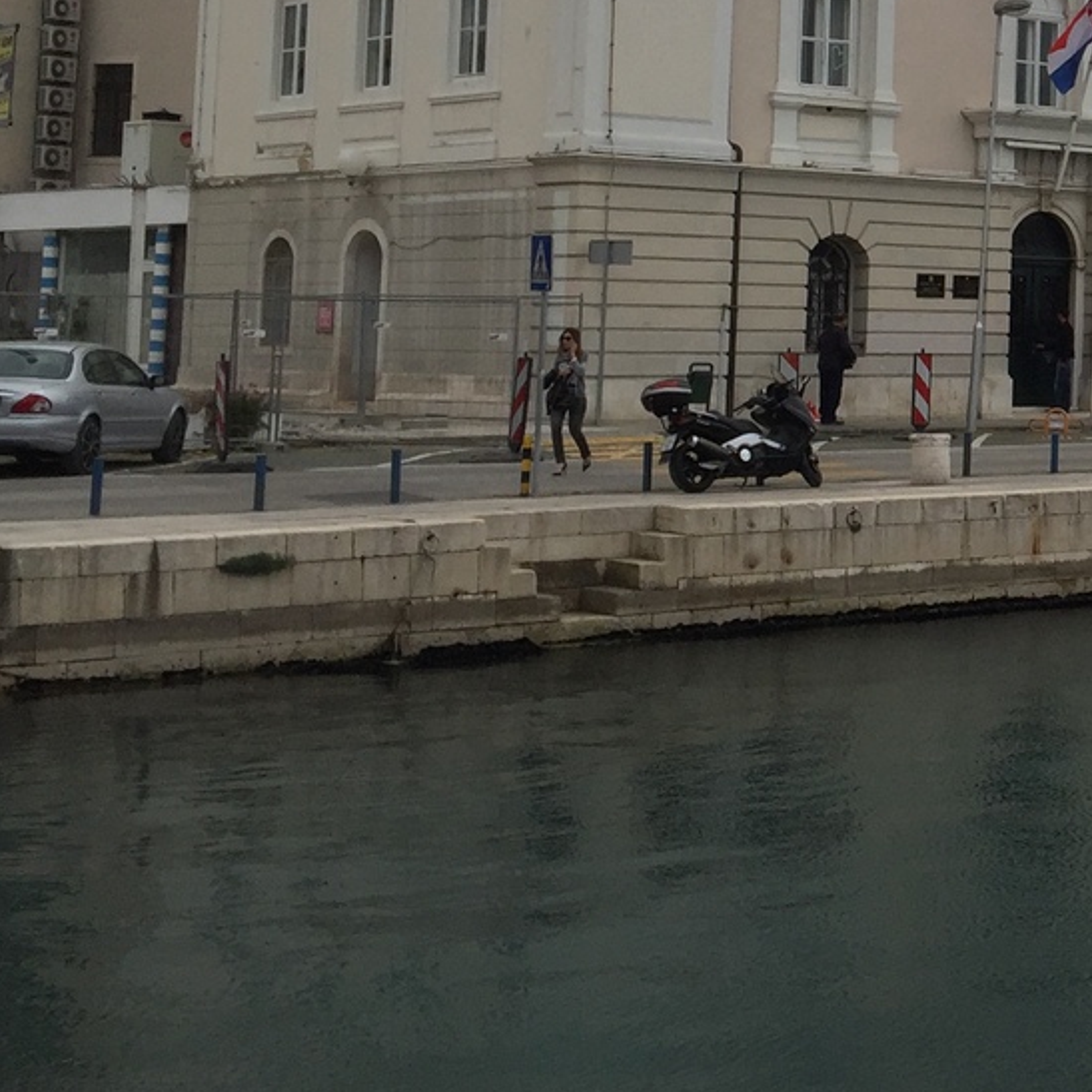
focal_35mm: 75
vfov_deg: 22.5
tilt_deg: +5.5
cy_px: 98
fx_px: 2677
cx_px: 1387
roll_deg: -1.1
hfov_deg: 21.1
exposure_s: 1/4950
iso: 32
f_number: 2.2
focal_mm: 4.15
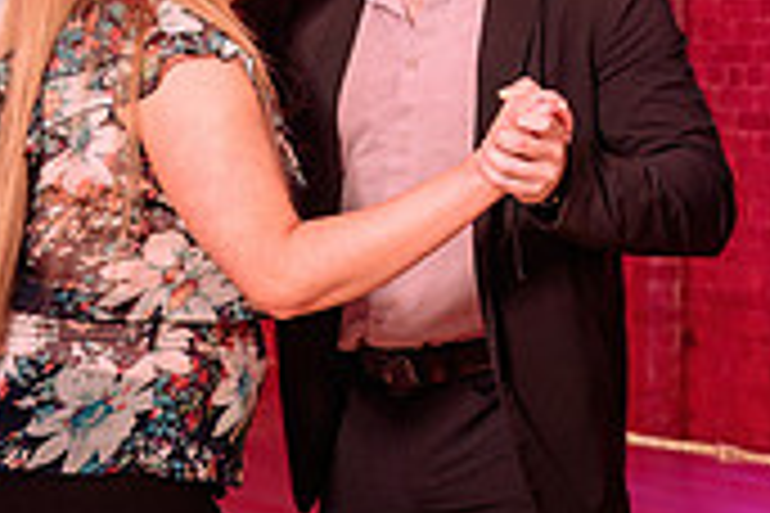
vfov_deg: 10.0
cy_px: 157
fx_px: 2930
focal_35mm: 137
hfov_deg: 13.3
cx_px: 1454
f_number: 2.8
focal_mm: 35
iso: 500
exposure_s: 1/100
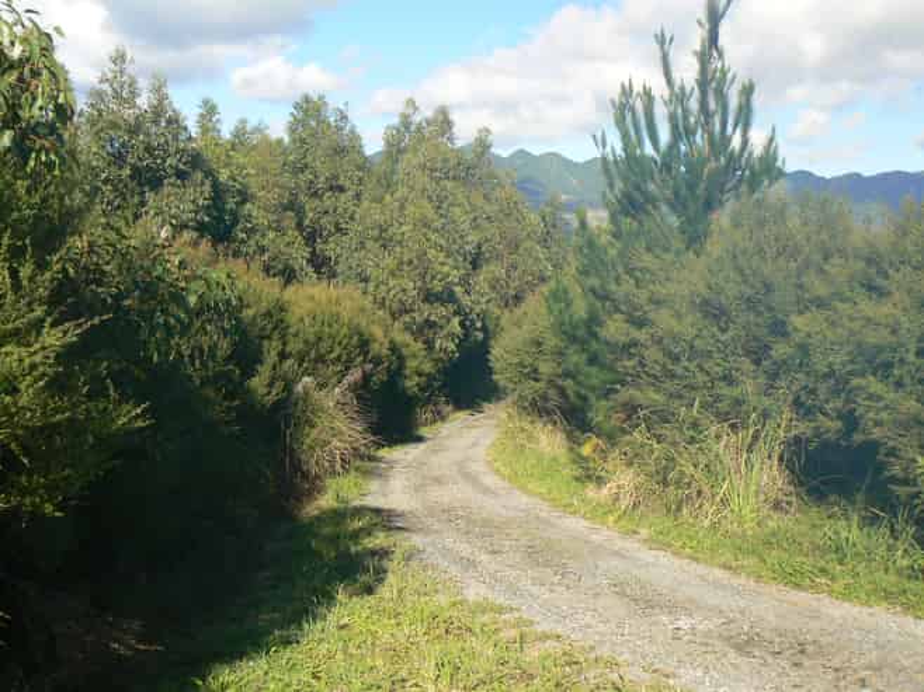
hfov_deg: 51.4
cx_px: 462
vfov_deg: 39.6
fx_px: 961
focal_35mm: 36
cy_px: 346
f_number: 5.6
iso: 80
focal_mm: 6
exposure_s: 1/320
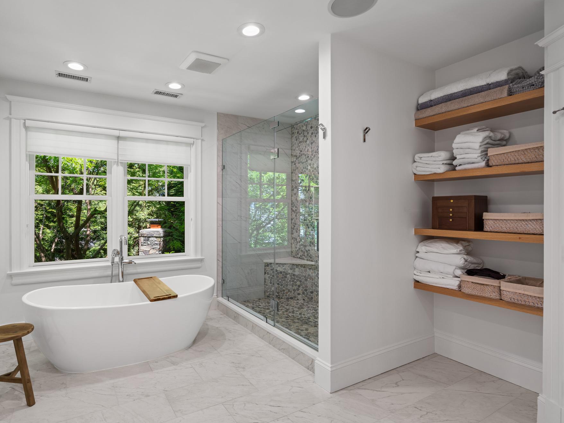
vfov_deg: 71.6
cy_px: 211
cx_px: 236
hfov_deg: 87.0
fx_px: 293
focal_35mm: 18
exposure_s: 1/10
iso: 400
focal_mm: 16
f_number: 5
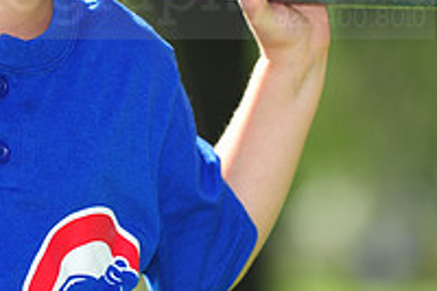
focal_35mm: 579
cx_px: 11
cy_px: -26
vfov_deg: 2.4
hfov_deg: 3.6
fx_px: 7022
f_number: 4.5
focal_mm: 200
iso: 200
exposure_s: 1/500
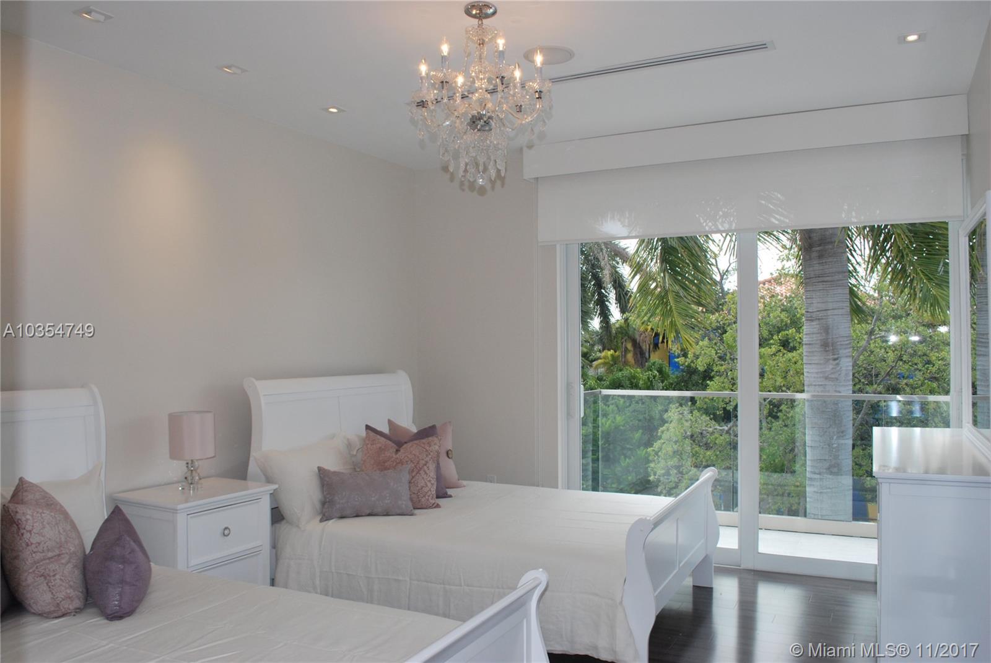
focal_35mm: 27
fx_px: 744
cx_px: 496
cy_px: 332
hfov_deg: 67.3
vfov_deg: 48.0
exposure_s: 1/200
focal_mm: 18
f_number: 8
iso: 400
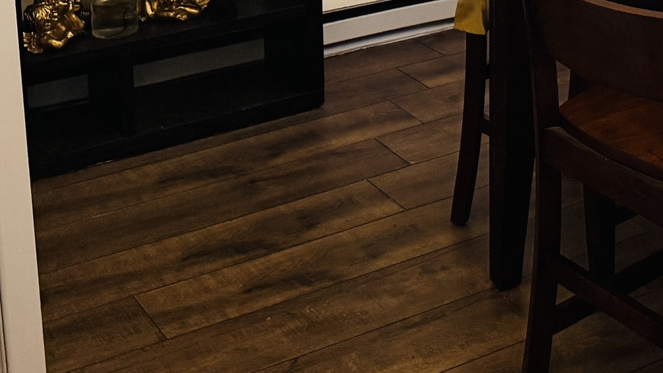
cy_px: -229
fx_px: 1407
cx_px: 589
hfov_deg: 25.7
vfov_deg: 13.9
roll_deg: +0.8
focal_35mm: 80
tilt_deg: -8.4
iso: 400
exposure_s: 1/120
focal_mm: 6.76
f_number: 1.78
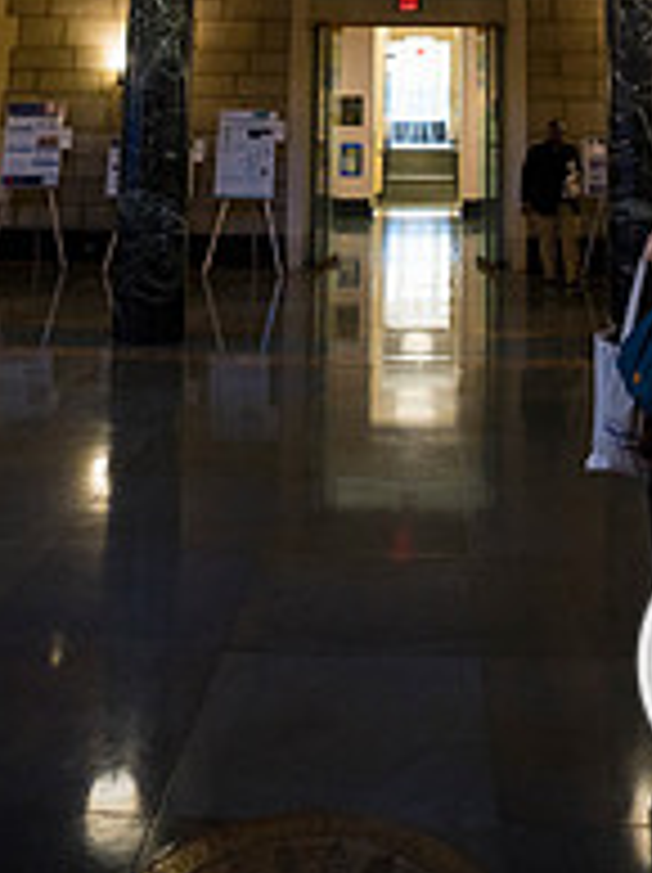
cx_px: 409
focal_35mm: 38
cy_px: -58
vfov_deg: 40.7
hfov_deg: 37.4
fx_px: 956
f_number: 4
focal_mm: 17
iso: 640
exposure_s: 1/80
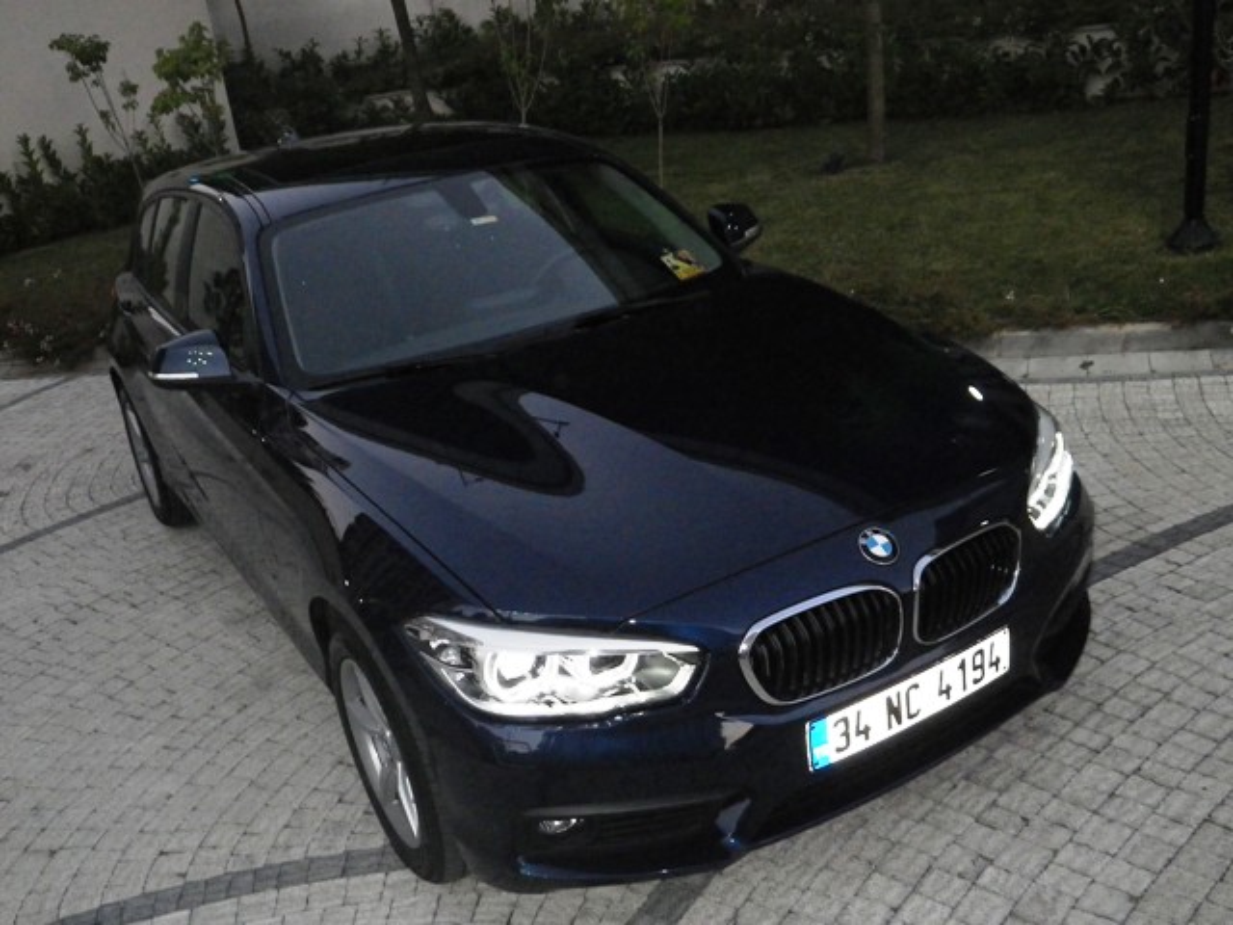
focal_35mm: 34
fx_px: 1211
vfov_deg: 41.8
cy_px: 462
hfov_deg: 54.0
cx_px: 616
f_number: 3.8
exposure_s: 1/50
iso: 400
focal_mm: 6.1
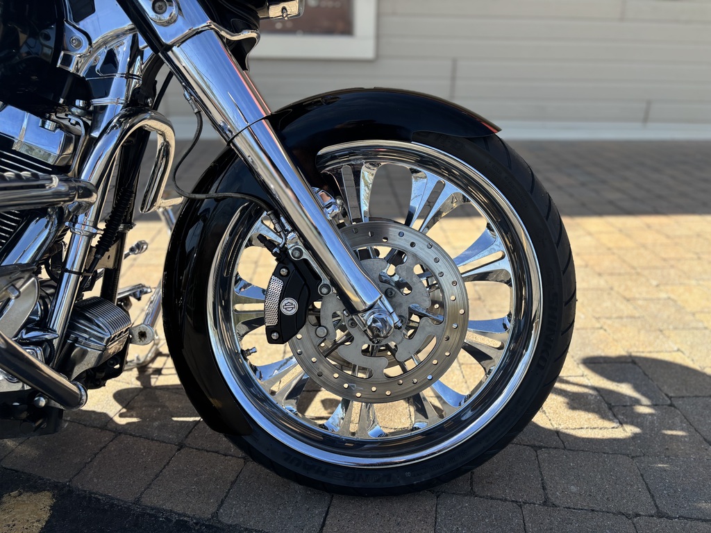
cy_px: 266
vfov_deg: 53.1
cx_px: 356
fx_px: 534
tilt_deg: -22.3
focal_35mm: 26
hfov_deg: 67.3
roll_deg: -1.0
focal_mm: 5.96
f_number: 1.6
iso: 50
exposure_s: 1/851
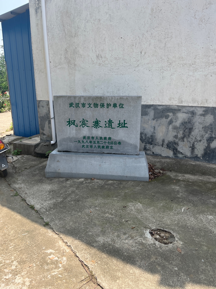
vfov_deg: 67.3
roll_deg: -0.8
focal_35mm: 26
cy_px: 144
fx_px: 216
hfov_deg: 53.1
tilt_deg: -16.7
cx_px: 108
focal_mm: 5.1
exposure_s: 1/1672
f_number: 1.6
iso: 50
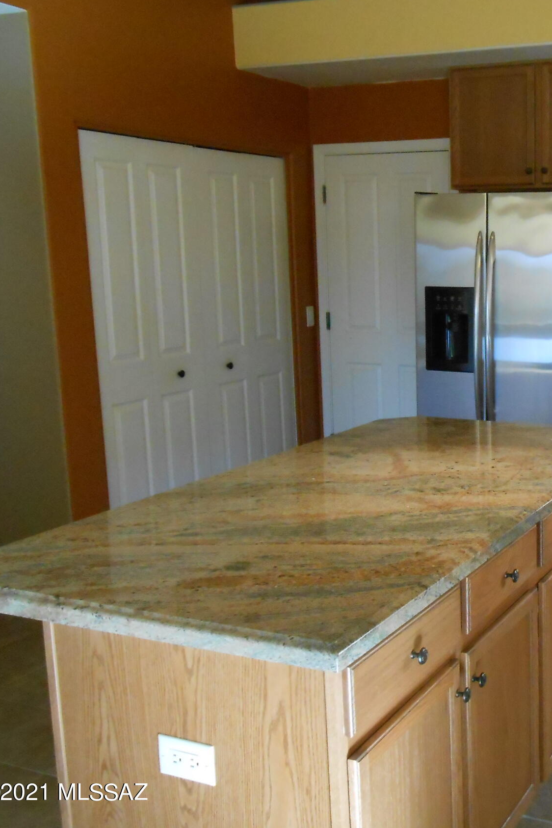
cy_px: 412
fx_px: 966
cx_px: 537
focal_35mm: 42
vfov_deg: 46.4
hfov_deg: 30.0
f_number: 3.8
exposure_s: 1/125
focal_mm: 5.3
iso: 640
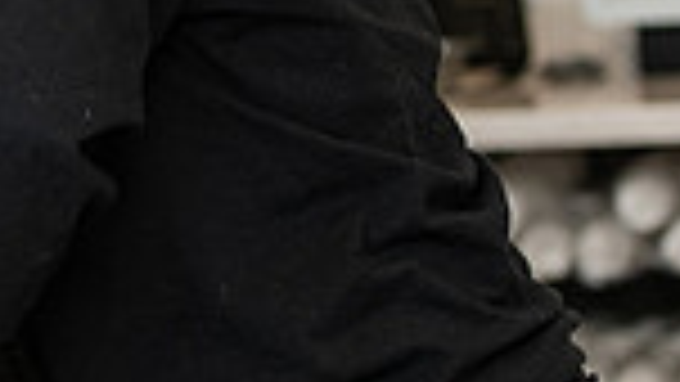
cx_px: -293
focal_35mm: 281
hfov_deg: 7.6
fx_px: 5068
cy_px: -106
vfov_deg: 4.3
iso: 400
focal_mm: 70
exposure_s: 1/200
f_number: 3.5
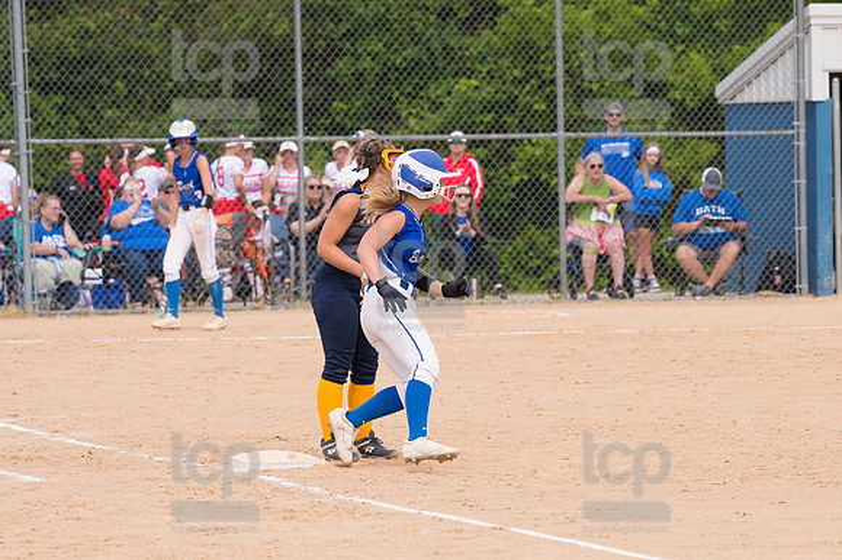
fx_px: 6124
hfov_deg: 7.9
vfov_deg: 5.2
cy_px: 280
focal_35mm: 262
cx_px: 421
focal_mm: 175
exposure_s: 1/1600
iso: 320
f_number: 5.6
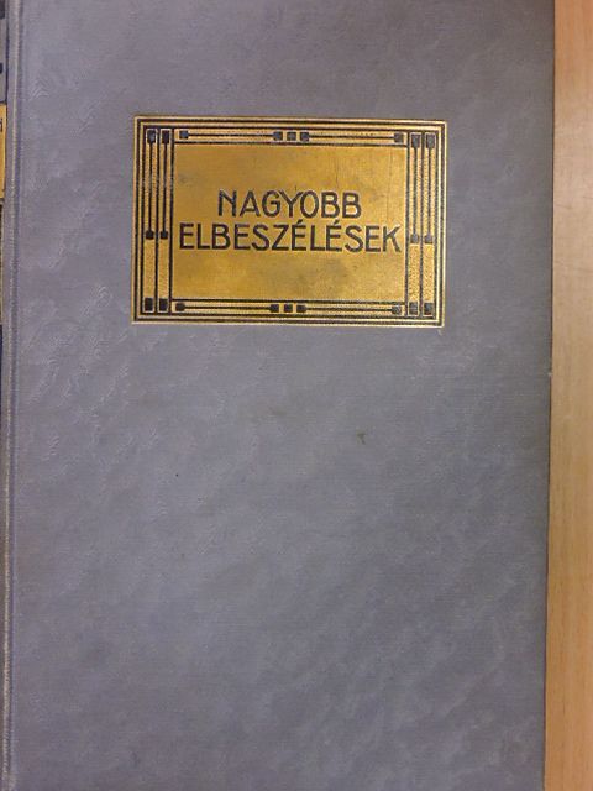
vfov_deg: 32.2
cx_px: 296
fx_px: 1370
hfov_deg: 24.4
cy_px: 396
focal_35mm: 60
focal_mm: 10.7
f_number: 4.2
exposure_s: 1/60
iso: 1400
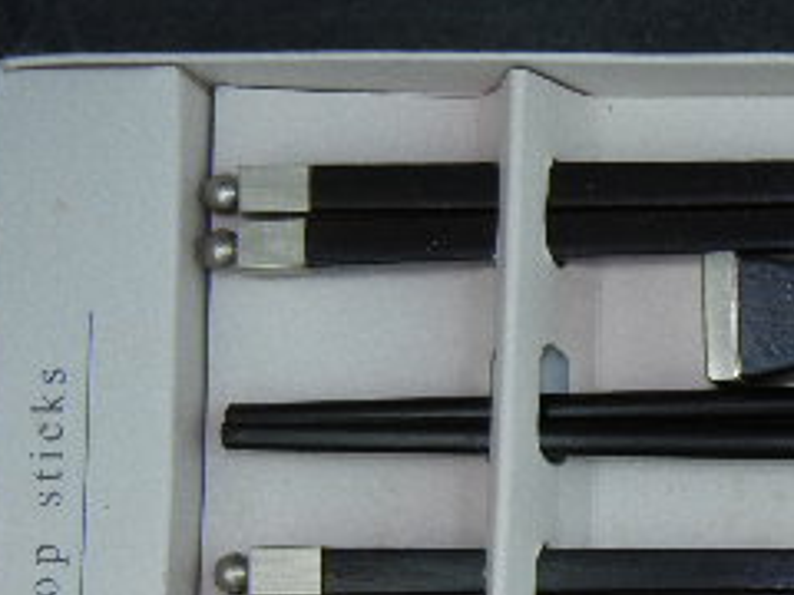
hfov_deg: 17.8
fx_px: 2385
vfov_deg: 14.1
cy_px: 519
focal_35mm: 104
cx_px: 1009
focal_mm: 7.1
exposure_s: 1/30
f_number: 3.7
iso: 200
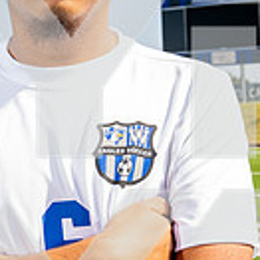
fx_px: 765
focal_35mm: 90
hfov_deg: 19.3
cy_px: 55
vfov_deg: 19.1
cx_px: 153
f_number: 7.1
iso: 50
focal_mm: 24
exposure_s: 1/125
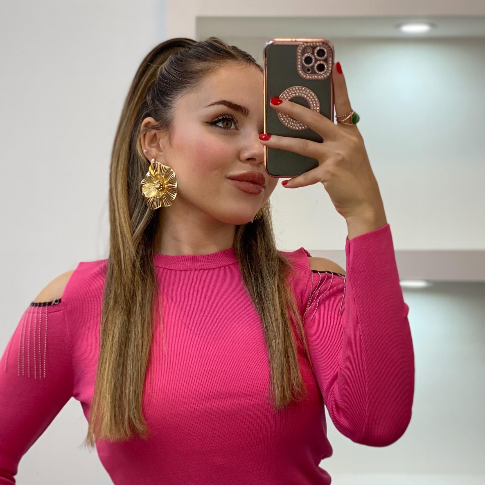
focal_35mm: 86
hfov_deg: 20.2
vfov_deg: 20.2
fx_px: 1363
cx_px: 232
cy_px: 288
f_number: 2
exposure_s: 1/100
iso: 80
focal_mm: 6
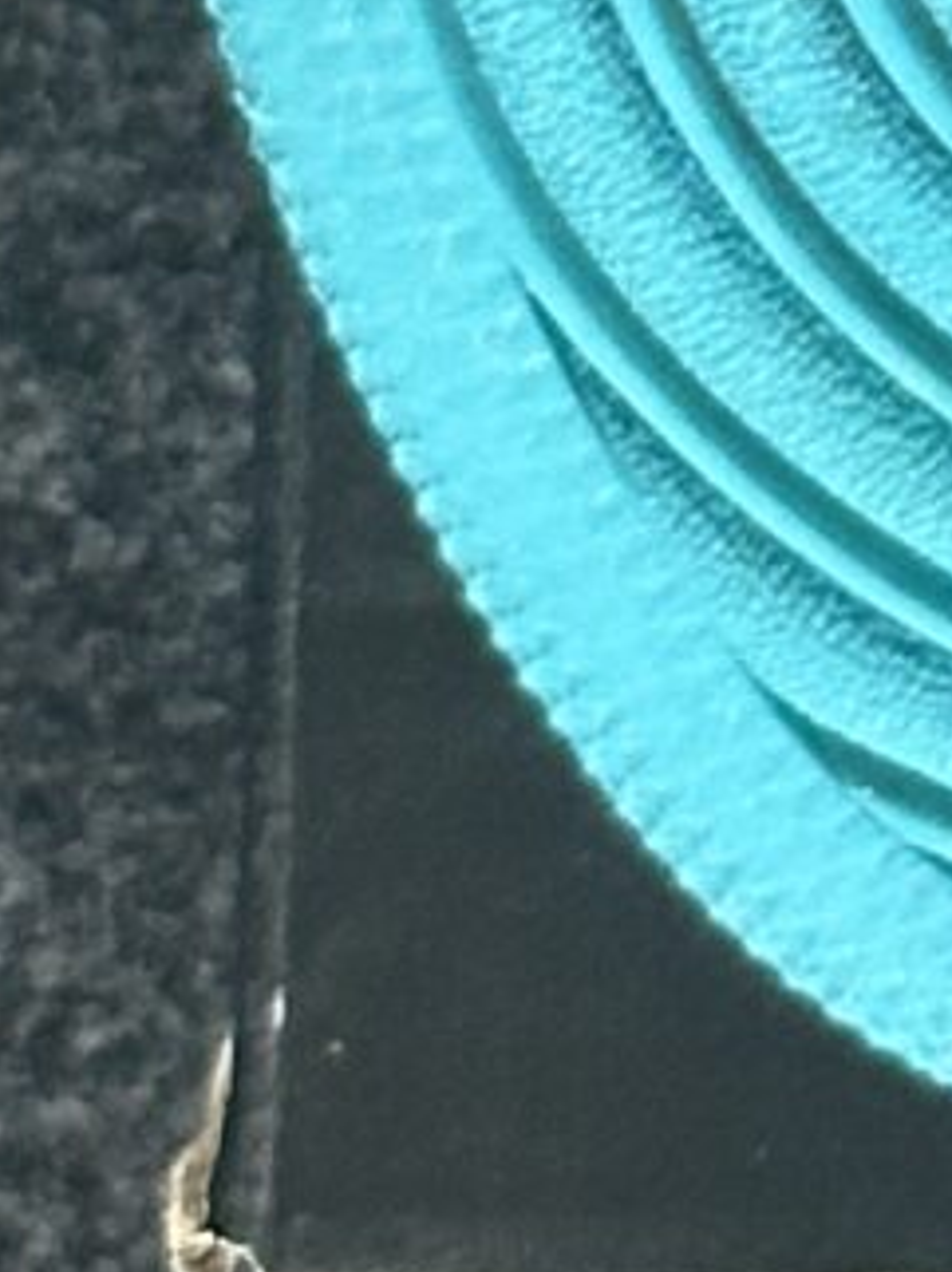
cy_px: -1616
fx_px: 14026
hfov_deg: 3.8
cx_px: 2421
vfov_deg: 5.1
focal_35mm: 382
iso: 250
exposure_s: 1/50
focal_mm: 6.86
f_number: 1.78
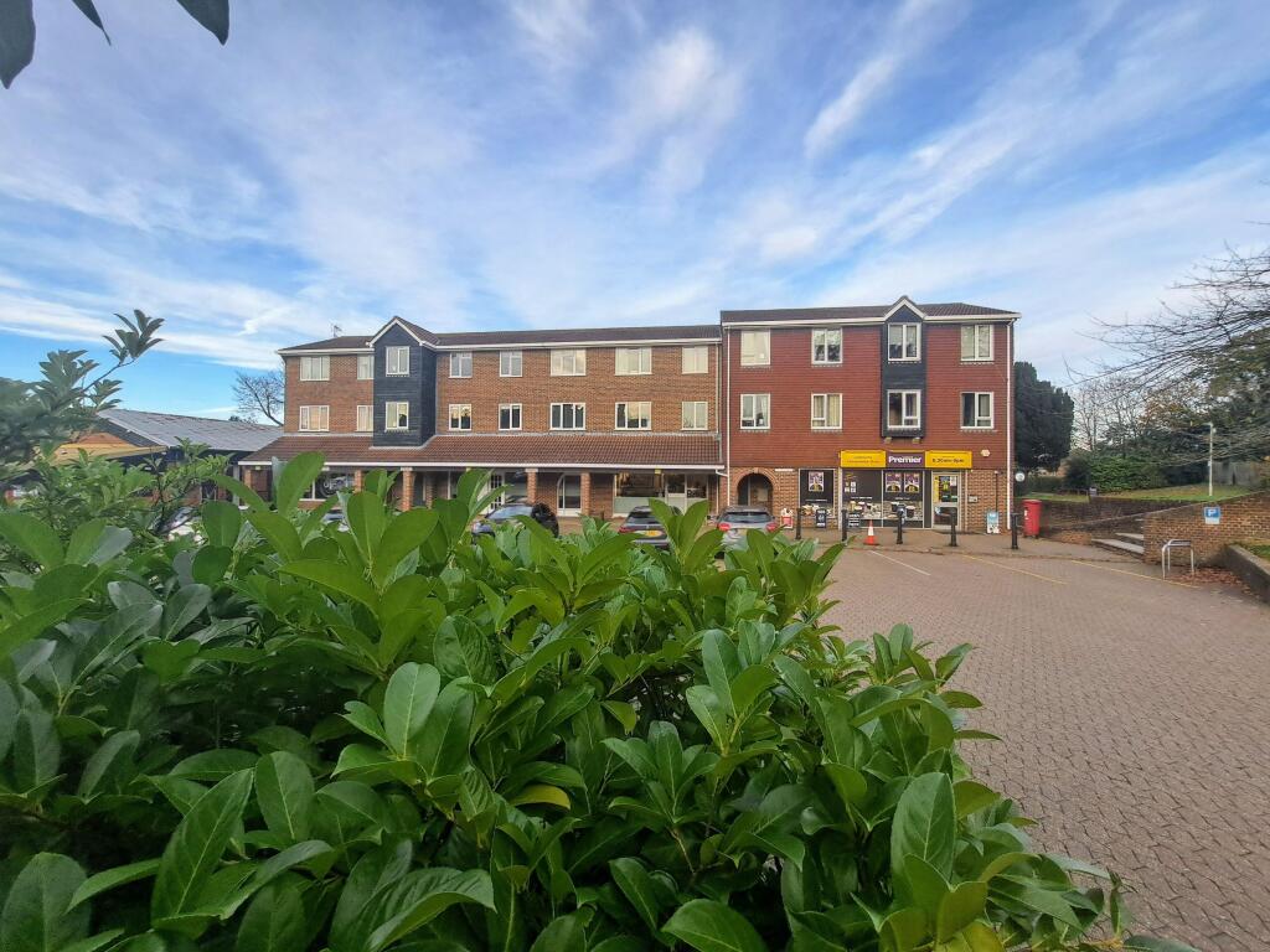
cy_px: 476
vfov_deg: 89.9
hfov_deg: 106.2
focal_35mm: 13
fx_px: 477
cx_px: 635
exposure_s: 1/240
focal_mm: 1.74
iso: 50
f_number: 2.2
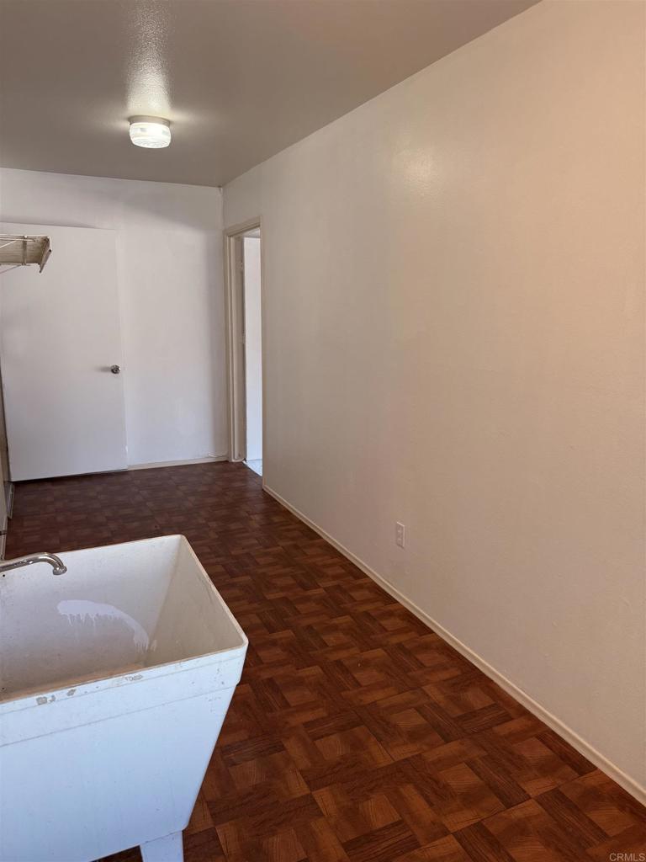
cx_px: 323
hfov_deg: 56.8
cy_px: 431
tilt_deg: -12.8
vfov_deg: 71.6
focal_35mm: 24
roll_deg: -1.8
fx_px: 597
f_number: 1.78
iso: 64
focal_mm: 6.76
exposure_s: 1/120
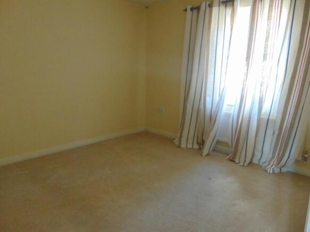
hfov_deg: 69.4
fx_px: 224
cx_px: 155
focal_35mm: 25
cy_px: 116
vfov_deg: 54.9
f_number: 3
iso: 250
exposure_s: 1/30
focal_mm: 4.5
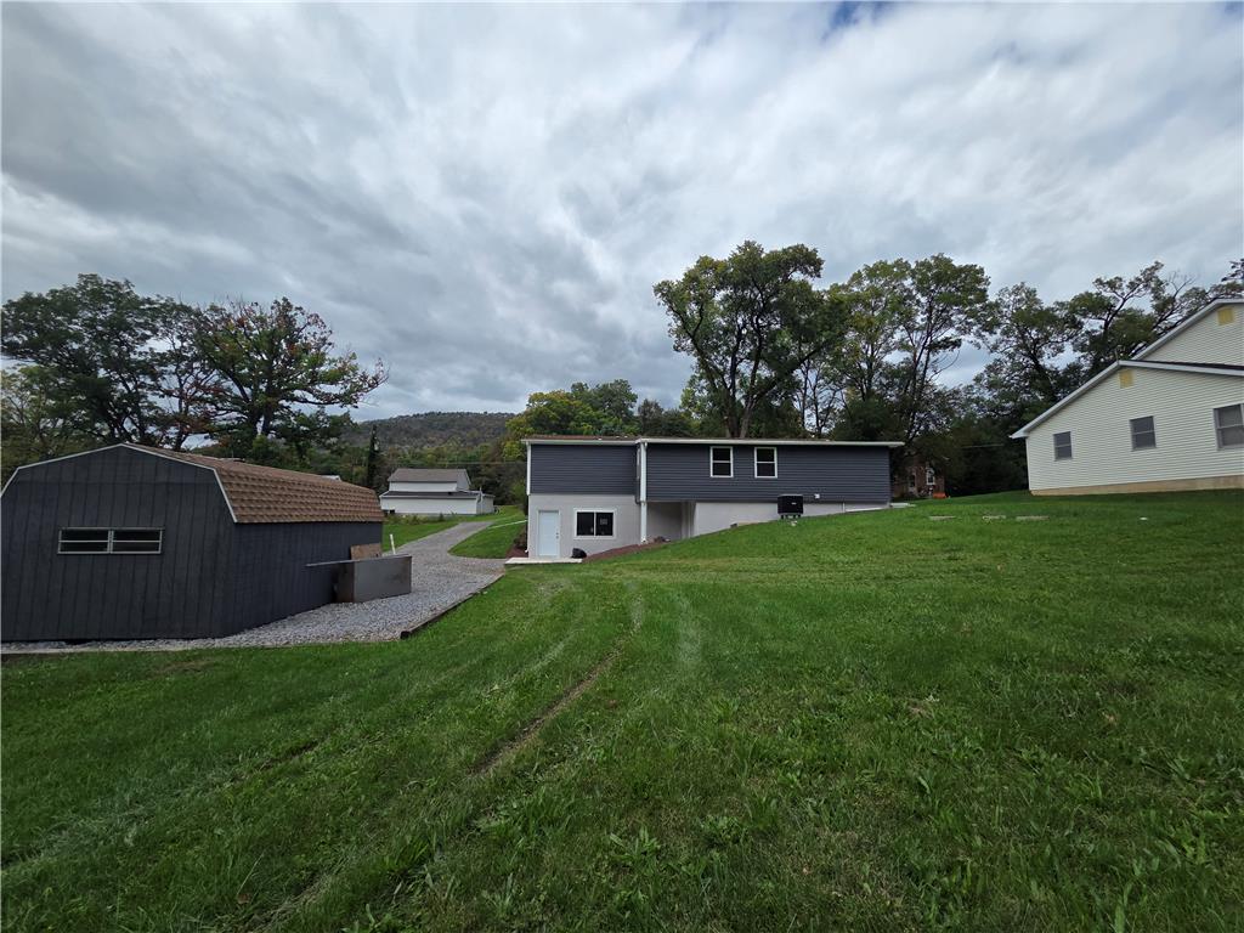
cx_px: 622
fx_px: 467
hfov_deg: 106.2
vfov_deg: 89.9
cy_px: 466
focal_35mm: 13
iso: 50
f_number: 2.2
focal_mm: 2.2
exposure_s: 1/1723
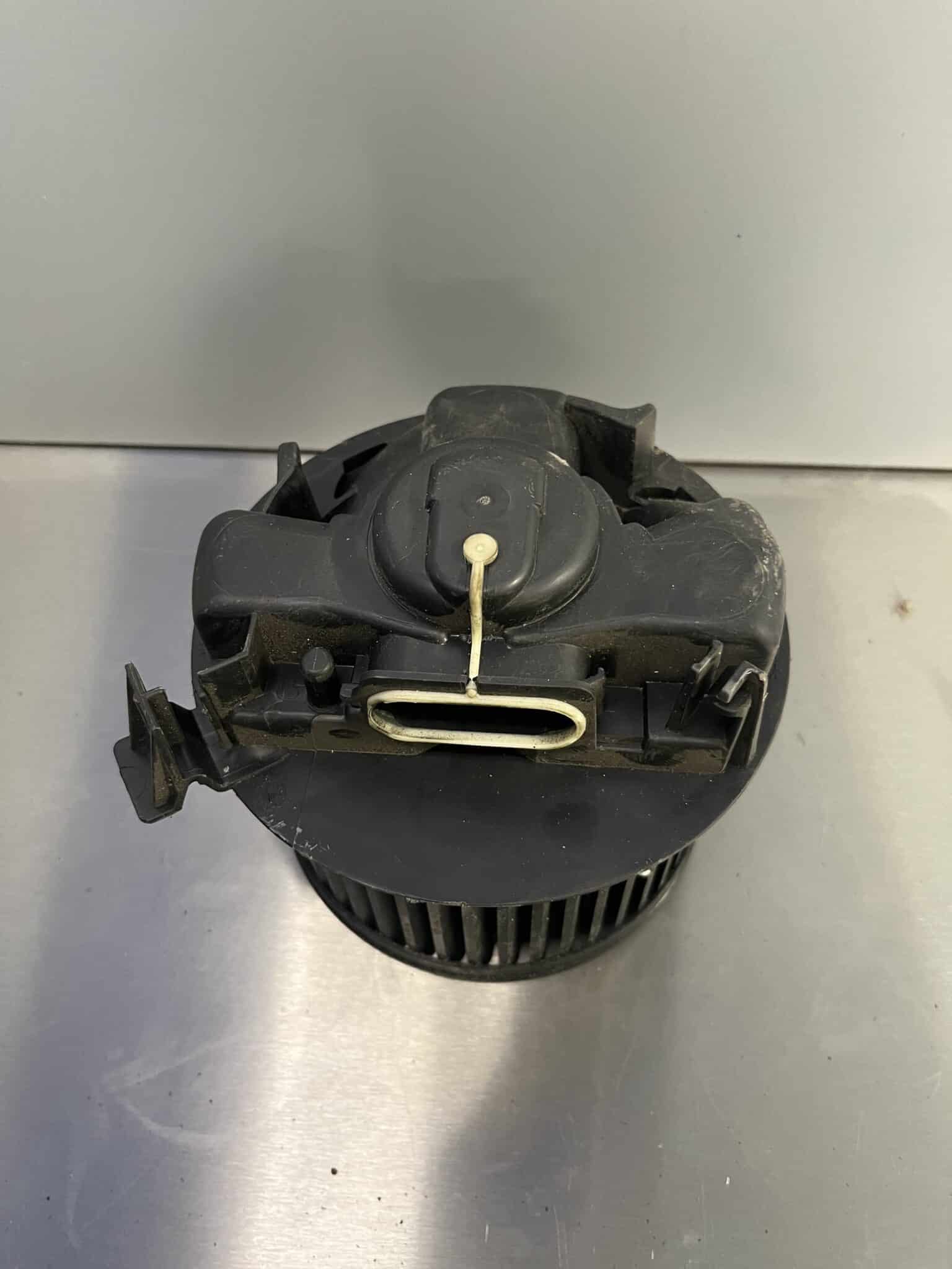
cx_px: 476
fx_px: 953
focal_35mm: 26
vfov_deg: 67.3
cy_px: 634
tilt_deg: -58.1
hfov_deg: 53.1
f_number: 1.6
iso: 400
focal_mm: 5.1
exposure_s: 1/50
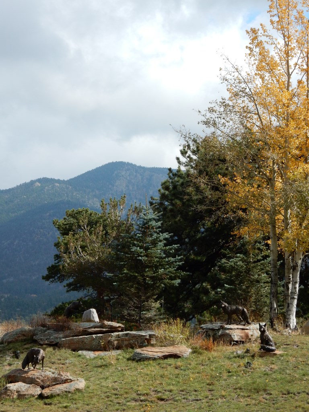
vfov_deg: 19.8
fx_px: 1178
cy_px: 206
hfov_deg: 14.9
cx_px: 154
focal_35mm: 99
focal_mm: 17.6
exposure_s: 1/640
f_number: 5.3
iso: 125
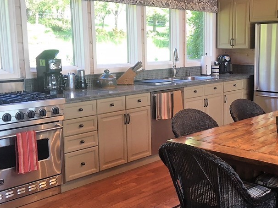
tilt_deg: -10.1
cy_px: 110
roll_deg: +0.0
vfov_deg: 29.6
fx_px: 393
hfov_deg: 38.1
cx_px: 202
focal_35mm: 49
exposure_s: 1/40
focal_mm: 4.15
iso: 32
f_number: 2.2
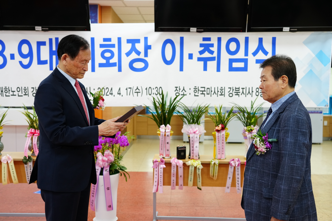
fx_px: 360
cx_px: 166
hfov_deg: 49.6
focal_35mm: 39
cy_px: 110
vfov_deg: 34.2
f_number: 4
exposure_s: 1/160
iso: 1600
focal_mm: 39
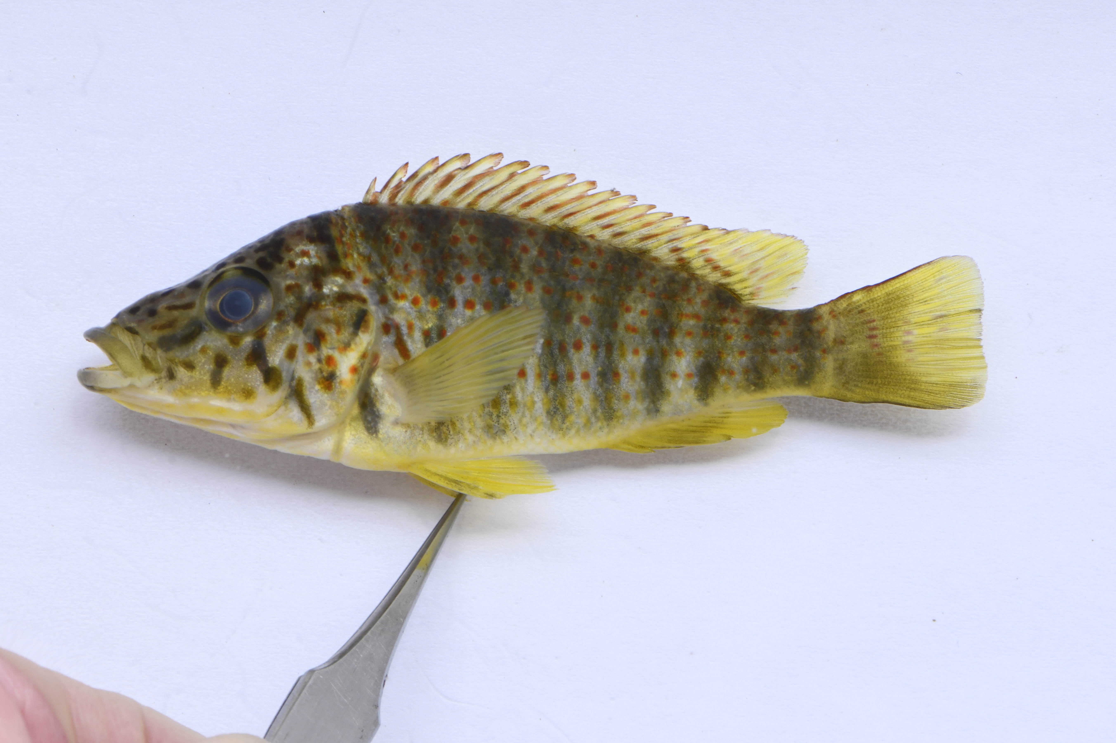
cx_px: 558
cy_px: 372
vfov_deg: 8.7
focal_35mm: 157
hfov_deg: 13.1
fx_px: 4864
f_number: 14
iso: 640
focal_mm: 105
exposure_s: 1/125
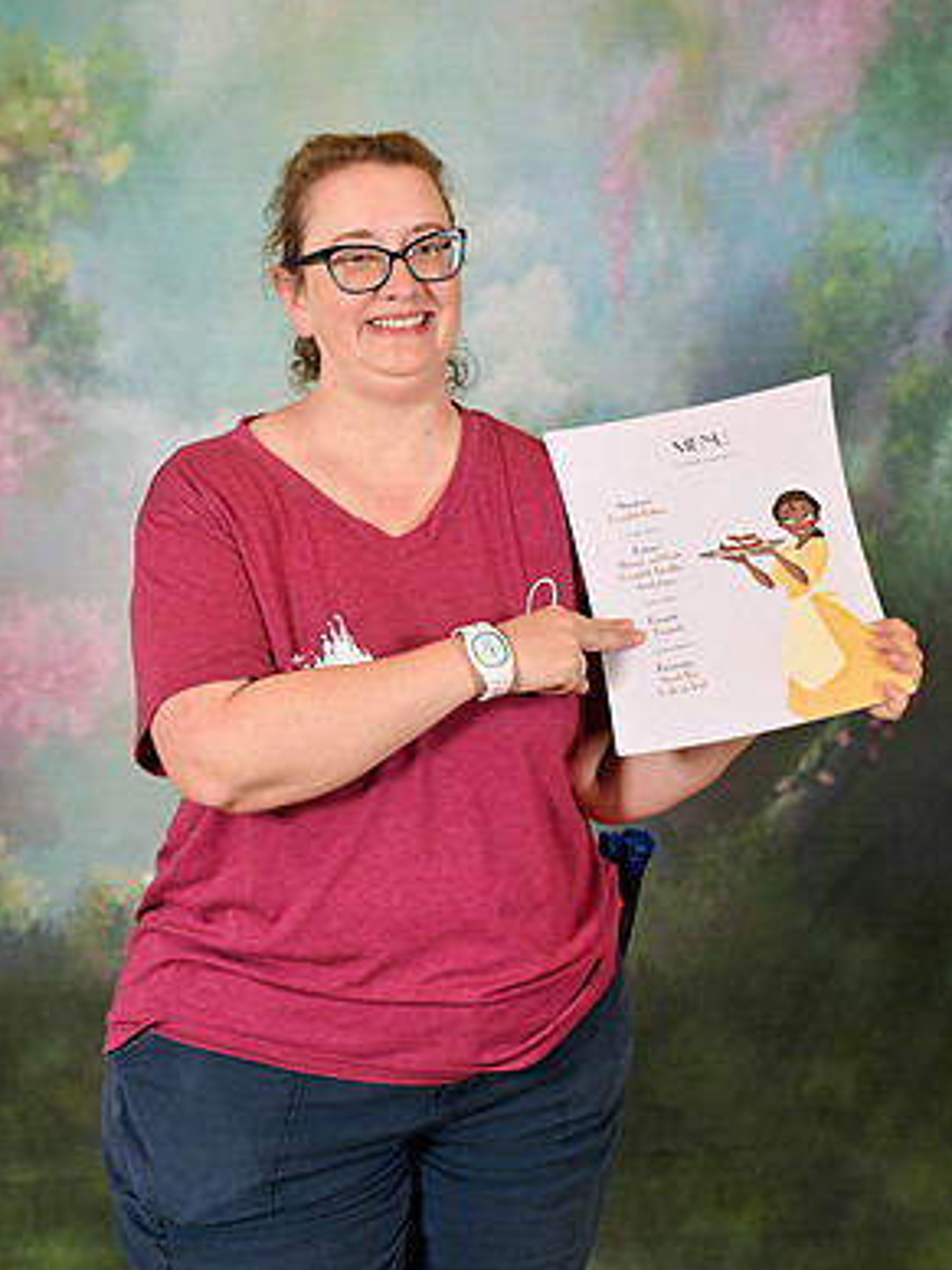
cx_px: 487
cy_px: 700
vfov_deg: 33.2
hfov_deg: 25.2
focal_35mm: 58
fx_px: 2127
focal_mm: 35
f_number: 6.3
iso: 400
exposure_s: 1/125
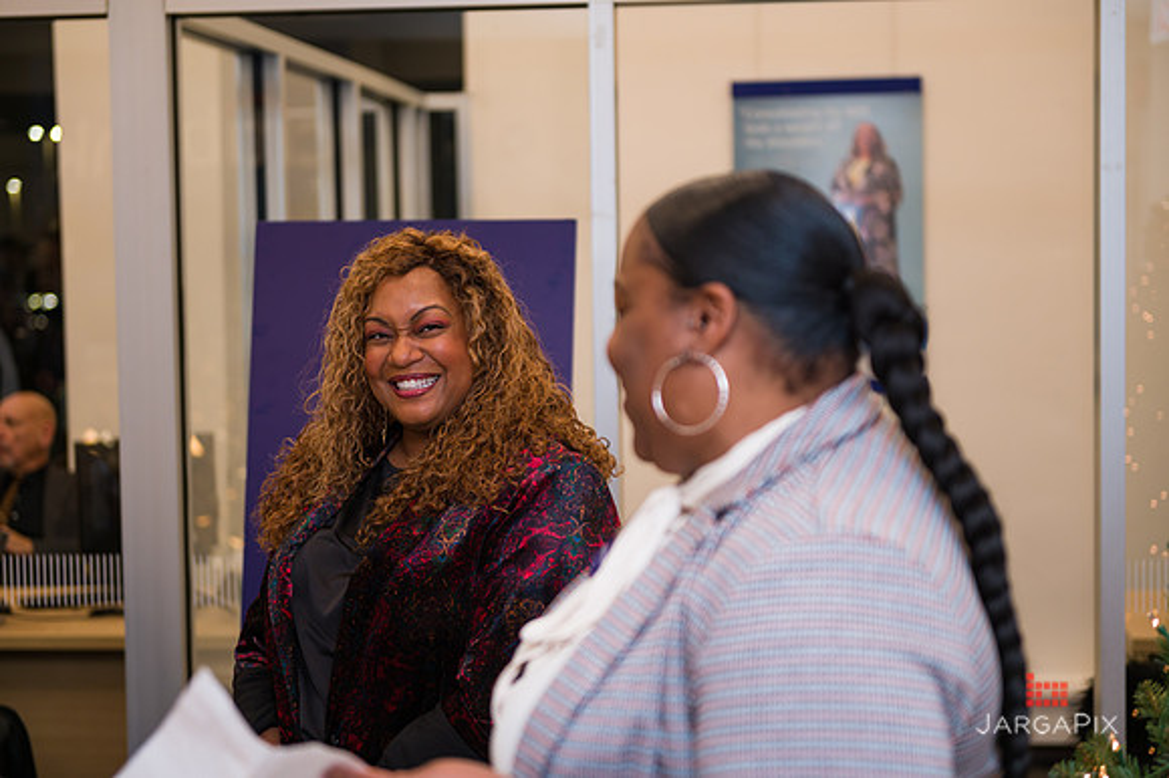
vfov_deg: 19.4
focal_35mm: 70
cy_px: 389
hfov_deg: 28.9
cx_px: 584
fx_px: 2272
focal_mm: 70
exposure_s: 1/200
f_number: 3.2
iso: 400
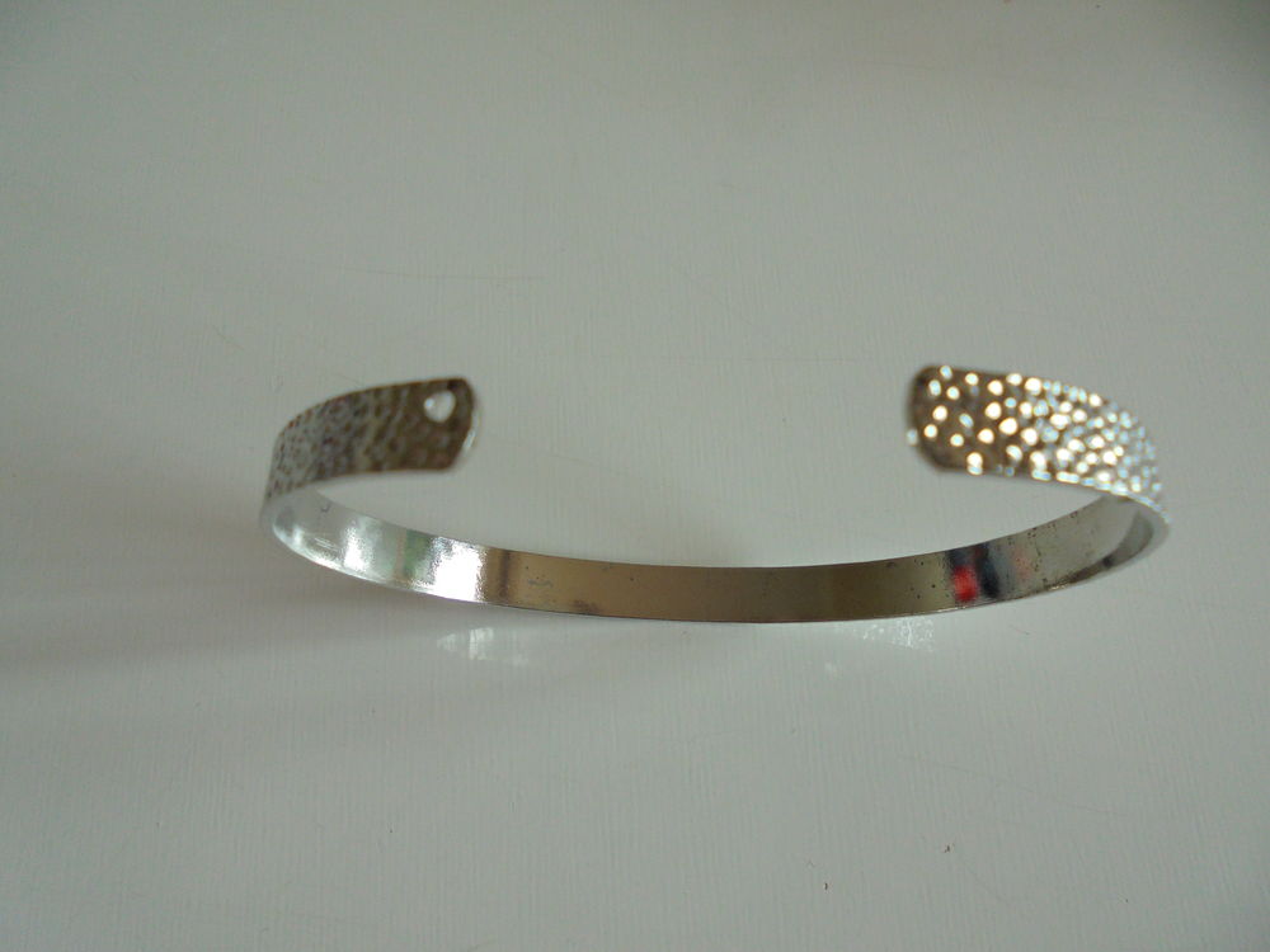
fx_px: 954
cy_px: 476
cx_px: 635
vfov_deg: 53.1
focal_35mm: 26
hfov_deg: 67.3
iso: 250
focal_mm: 4.6
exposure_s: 1/250
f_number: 3.5
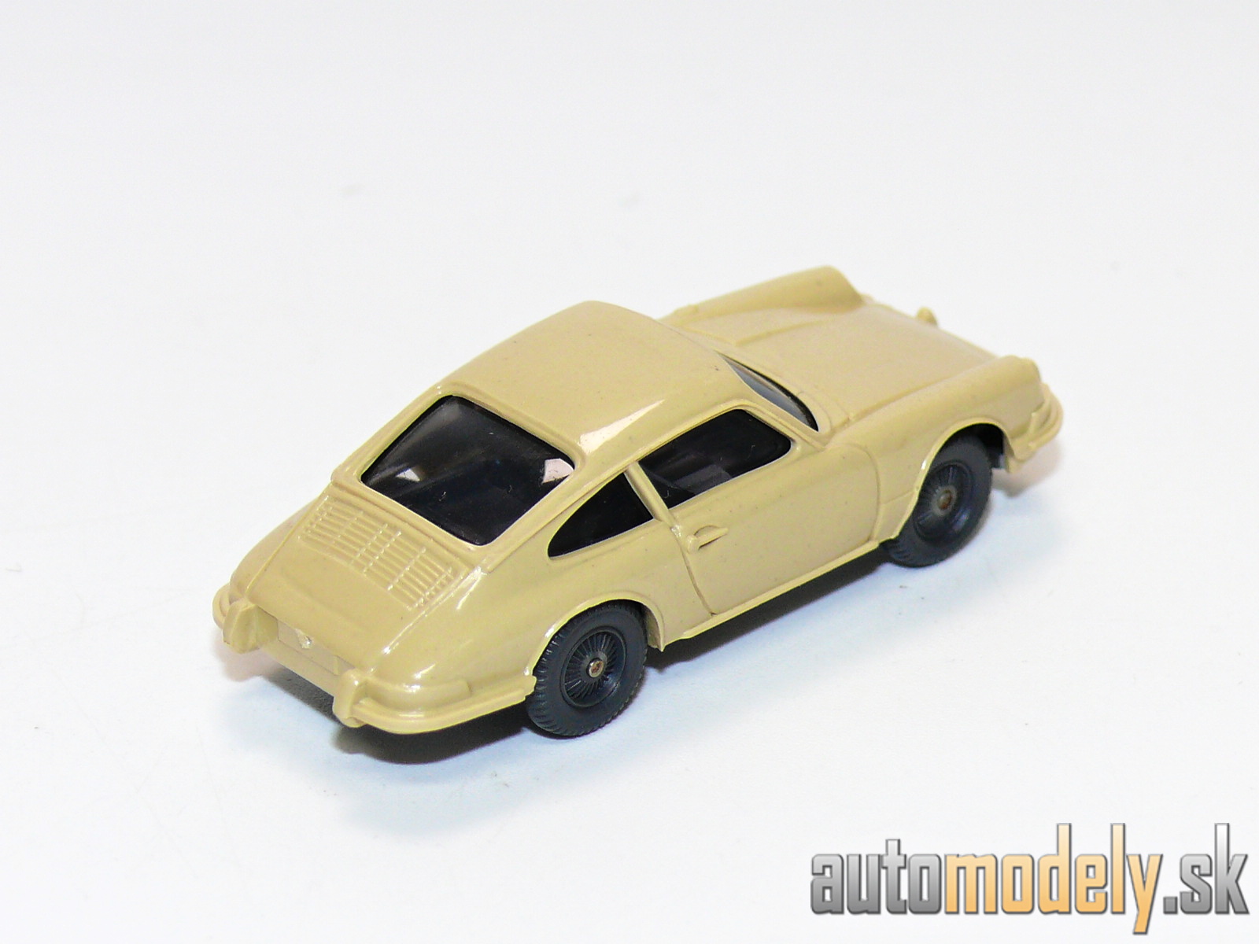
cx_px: 630
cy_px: 472
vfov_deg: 9.6
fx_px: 5637
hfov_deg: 12.7
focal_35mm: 155
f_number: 4
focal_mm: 18.4
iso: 100
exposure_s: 1/30
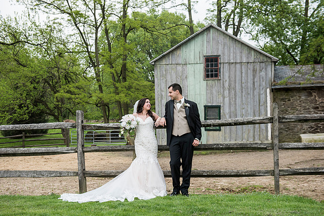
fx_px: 441
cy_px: 108
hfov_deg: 40.3
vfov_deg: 27.5
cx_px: 163
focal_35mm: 49
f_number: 4
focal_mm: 48
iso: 640
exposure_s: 1/1250
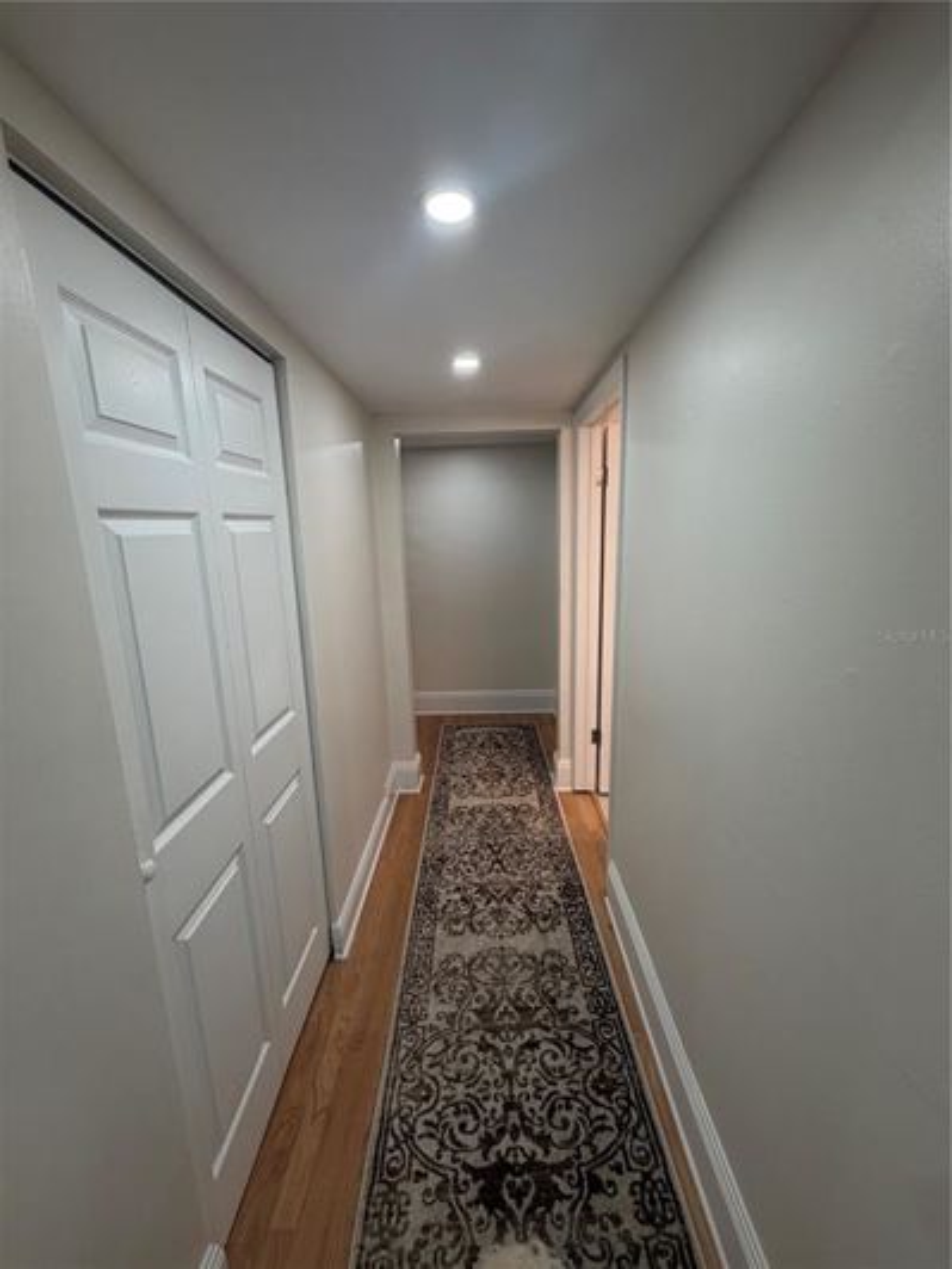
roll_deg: +1.1
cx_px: 476
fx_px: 513
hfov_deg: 85.7
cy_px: 634
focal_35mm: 14
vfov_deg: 102.1
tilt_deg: -12.2
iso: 160
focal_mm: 2.22
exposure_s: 1/120
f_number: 2.2
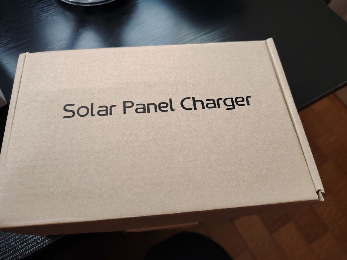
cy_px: 126
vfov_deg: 54.9
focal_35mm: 25
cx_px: 172
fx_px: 251
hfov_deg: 69.4
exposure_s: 1/100
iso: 1481
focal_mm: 5.25
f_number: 1.75
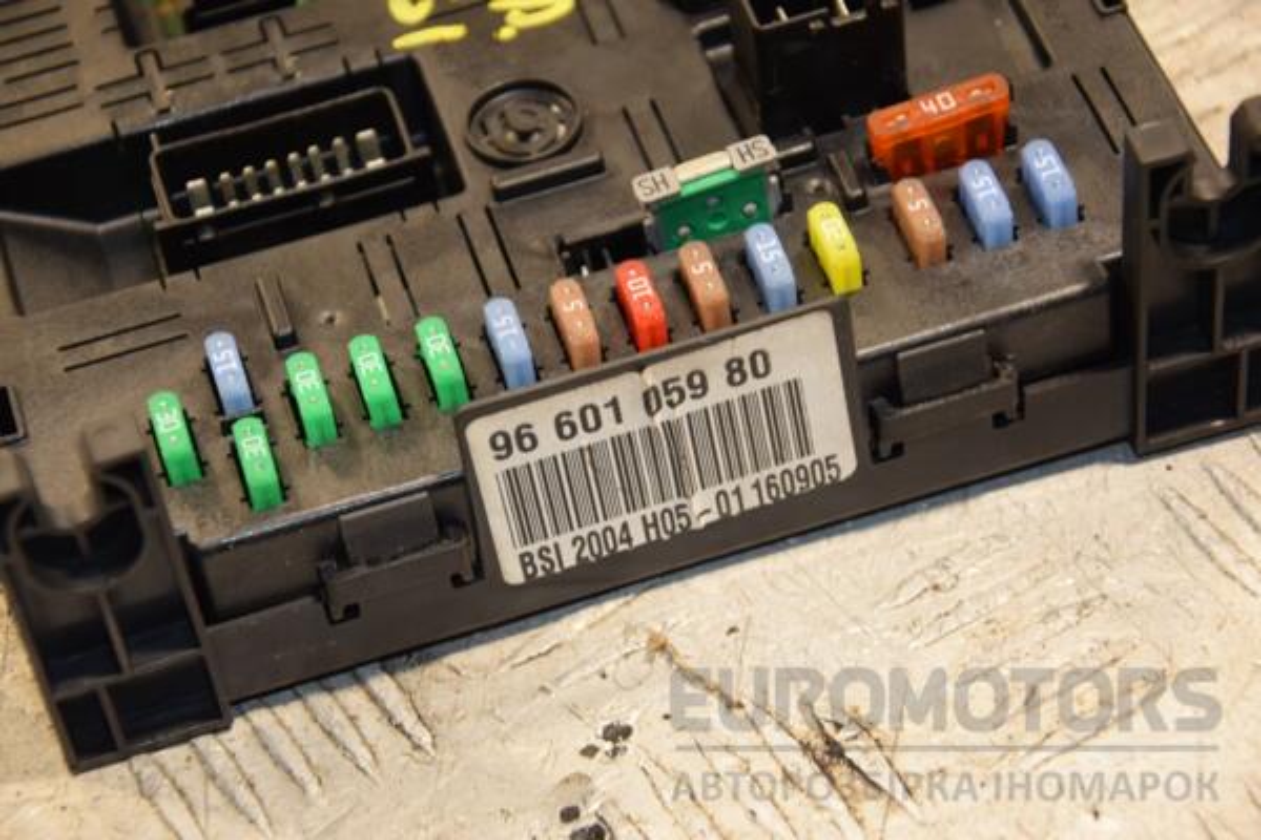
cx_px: 630
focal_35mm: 120
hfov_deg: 17.1
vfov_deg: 11.4
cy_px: 420
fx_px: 4203
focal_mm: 80
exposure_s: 1/125
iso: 800
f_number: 5.3
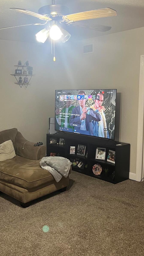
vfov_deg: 52.8
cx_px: 50
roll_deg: +1.9
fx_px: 258
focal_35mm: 38
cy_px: 128
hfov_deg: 31.0
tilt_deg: -9.2
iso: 250
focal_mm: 5.1
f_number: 1.6
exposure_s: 1/60
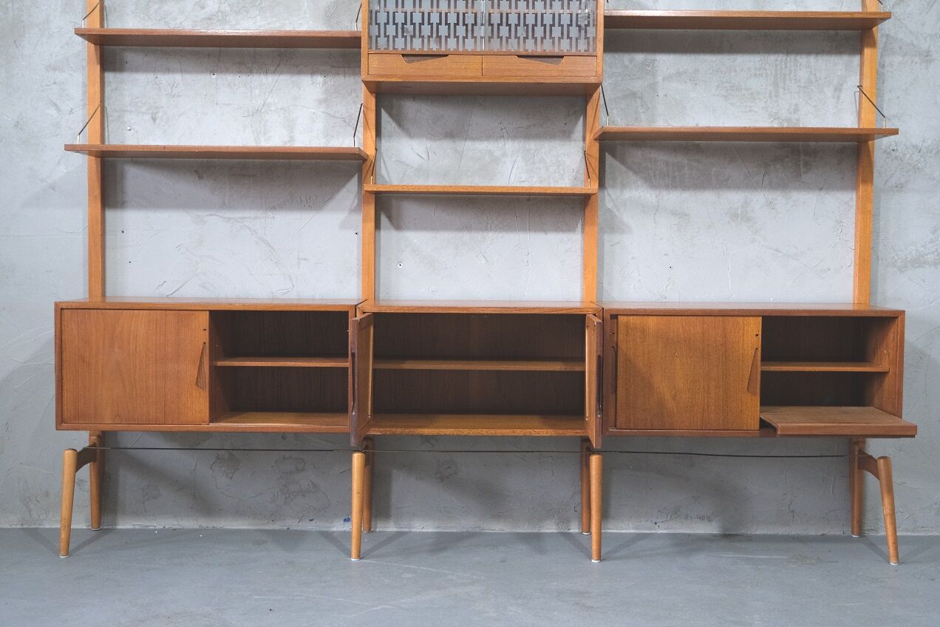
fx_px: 1070
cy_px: 314
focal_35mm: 41
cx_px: 470
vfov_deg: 32.6
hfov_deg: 47.4
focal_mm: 27.5
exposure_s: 1/40
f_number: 4
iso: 2000
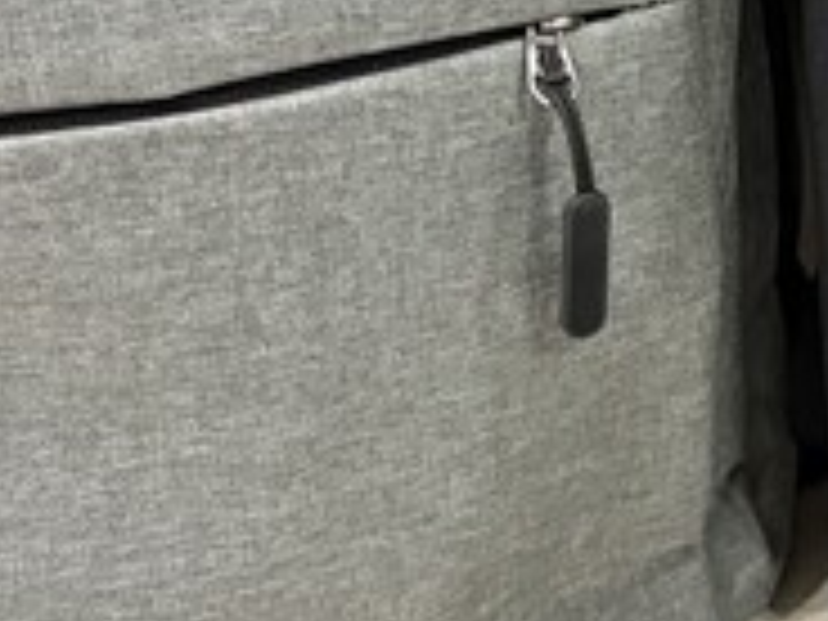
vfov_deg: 13.2
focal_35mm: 110
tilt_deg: -26.5
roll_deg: -2.2
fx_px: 2631
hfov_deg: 17.2
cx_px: 950
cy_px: -38
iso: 400
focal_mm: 5.96
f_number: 1.6
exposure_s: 1/40
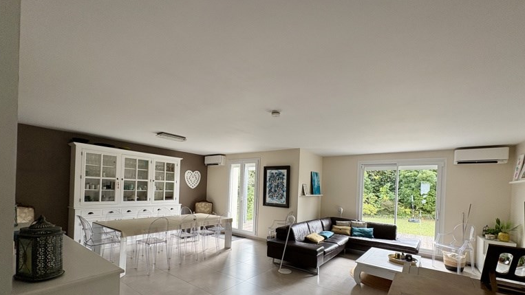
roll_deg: -1.6
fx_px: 223
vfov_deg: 65.8
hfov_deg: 99.4
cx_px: 265
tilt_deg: -0.8
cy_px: 189
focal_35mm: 16
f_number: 2.2
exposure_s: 1/99
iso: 100
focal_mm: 2.22
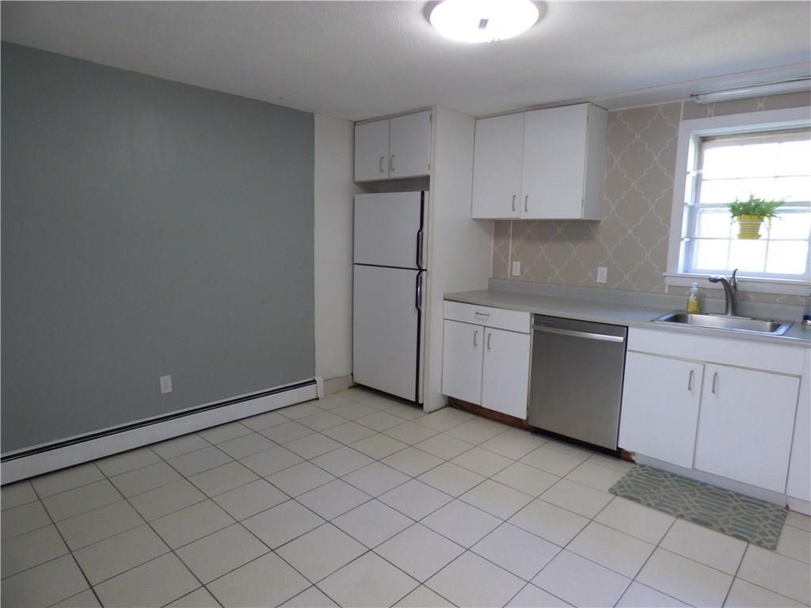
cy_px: 304
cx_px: 406
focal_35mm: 20
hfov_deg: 81.7
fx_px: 469
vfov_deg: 66.0
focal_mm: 3.58
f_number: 2.8
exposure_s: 1/25
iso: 400
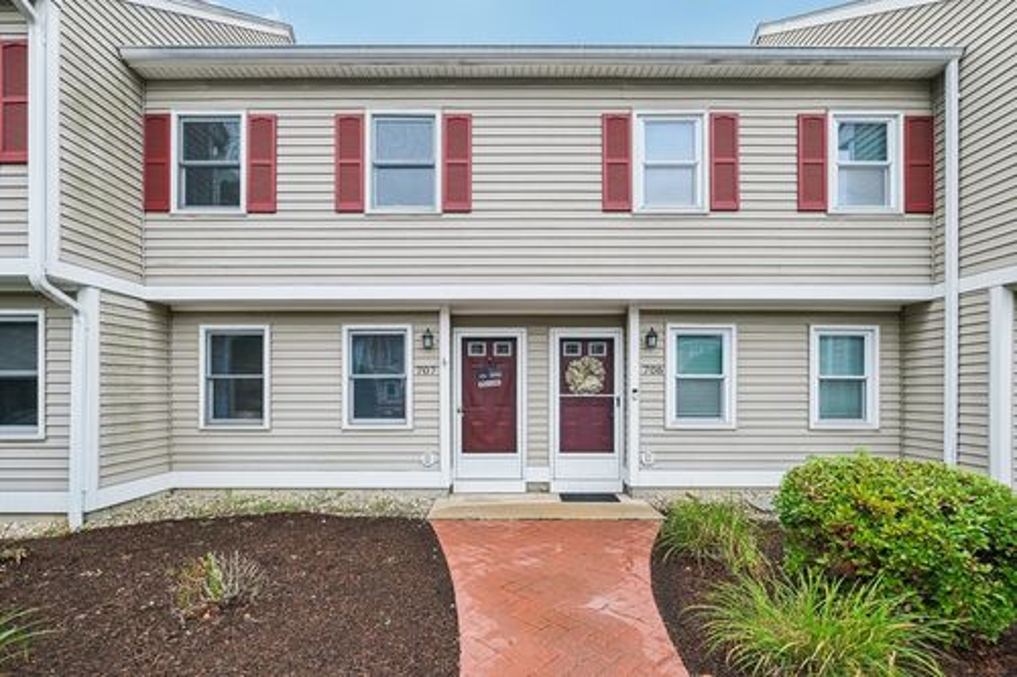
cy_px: 338
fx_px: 424
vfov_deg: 77.3
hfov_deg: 100.4
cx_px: 508
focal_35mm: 15
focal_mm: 10
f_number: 5.6
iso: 200
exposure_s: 1/220
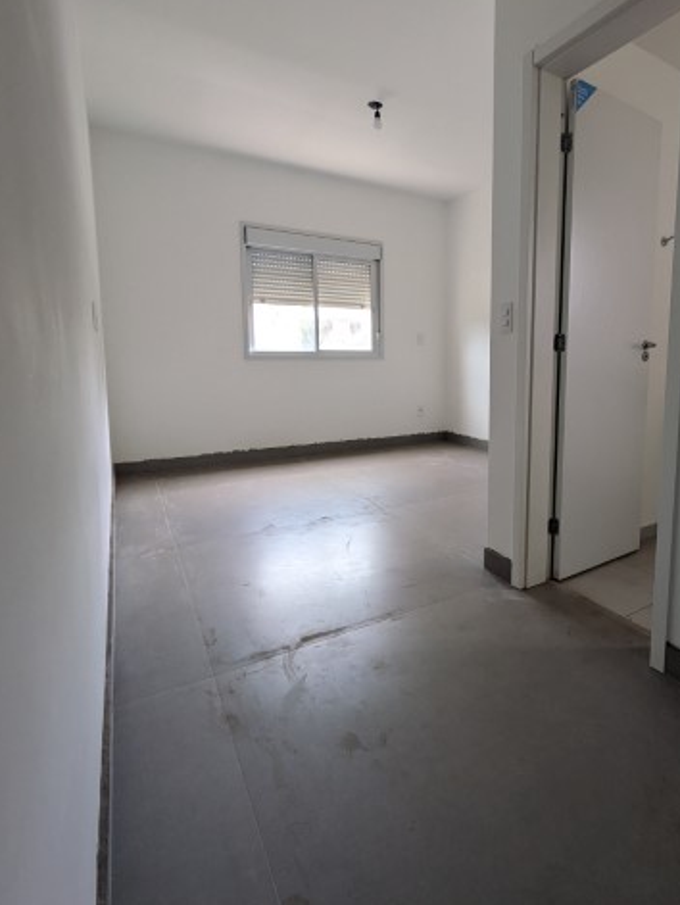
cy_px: 404
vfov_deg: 84.3
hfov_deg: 67.1
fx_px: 497
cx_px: 448
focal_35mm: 19
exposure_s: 1/60
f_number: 2.2
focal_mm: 1.83
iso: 55
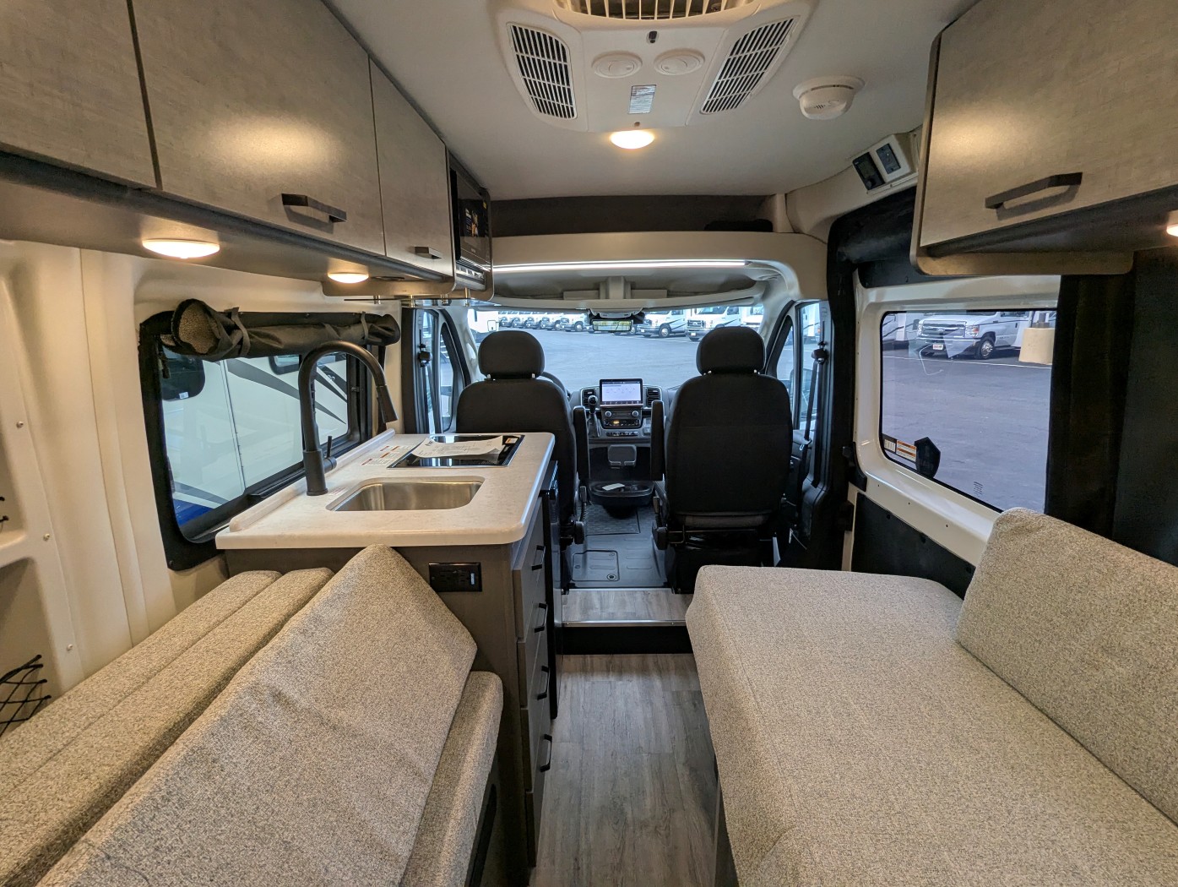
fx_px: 545
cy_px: 444
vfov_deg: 78.2
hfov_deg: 94.4
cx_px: 589
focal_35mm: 16
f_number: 2.2
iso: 101
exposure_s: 1/208
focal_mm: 2.35
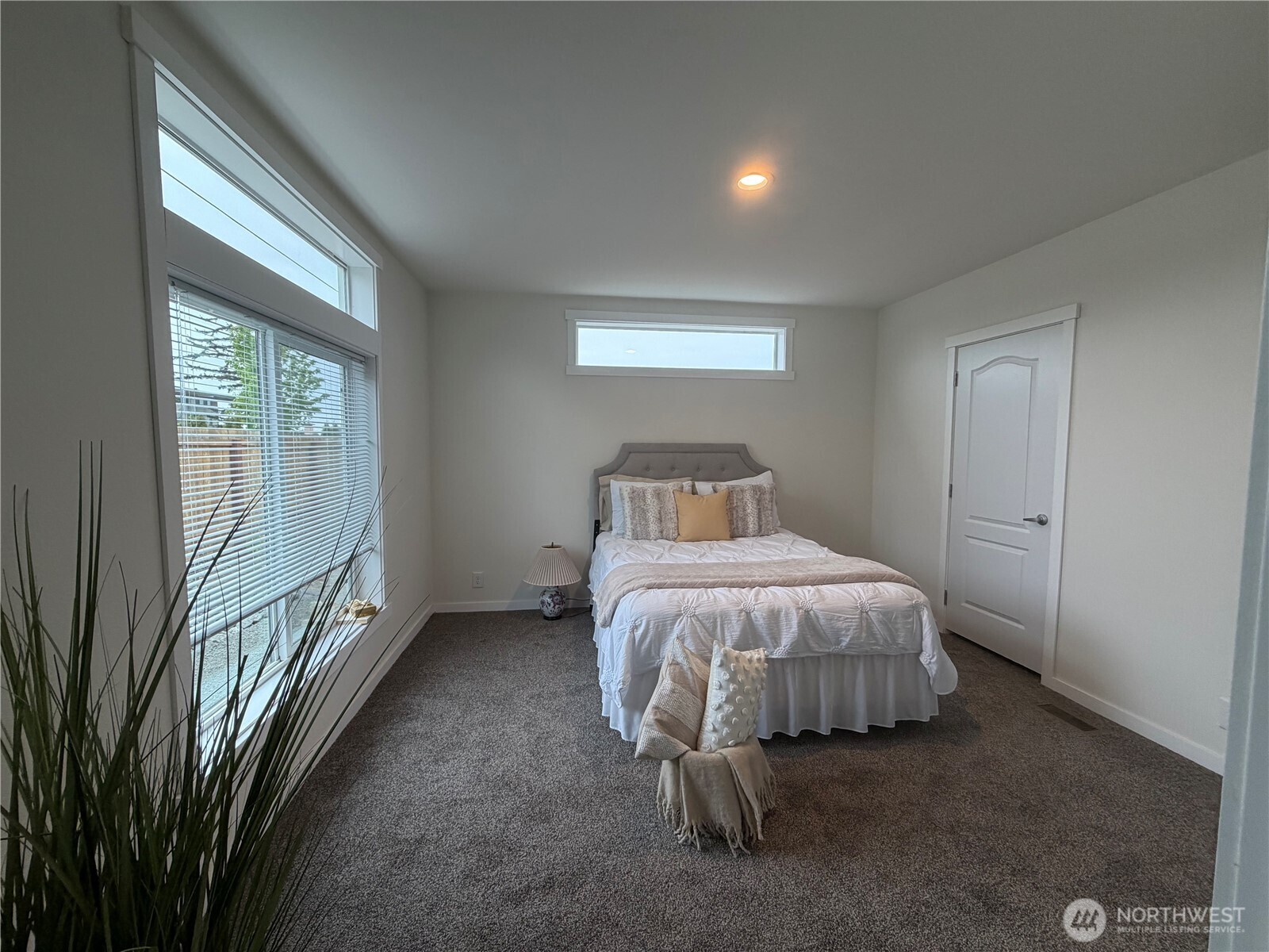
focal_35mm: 14
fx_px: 513
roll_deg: -0.2
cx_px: 634
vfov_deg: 85.7
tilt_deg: -3.8
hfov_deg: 102.1
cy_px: 476
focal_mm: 2.22
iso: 125
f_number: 2.2
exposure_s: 1/120
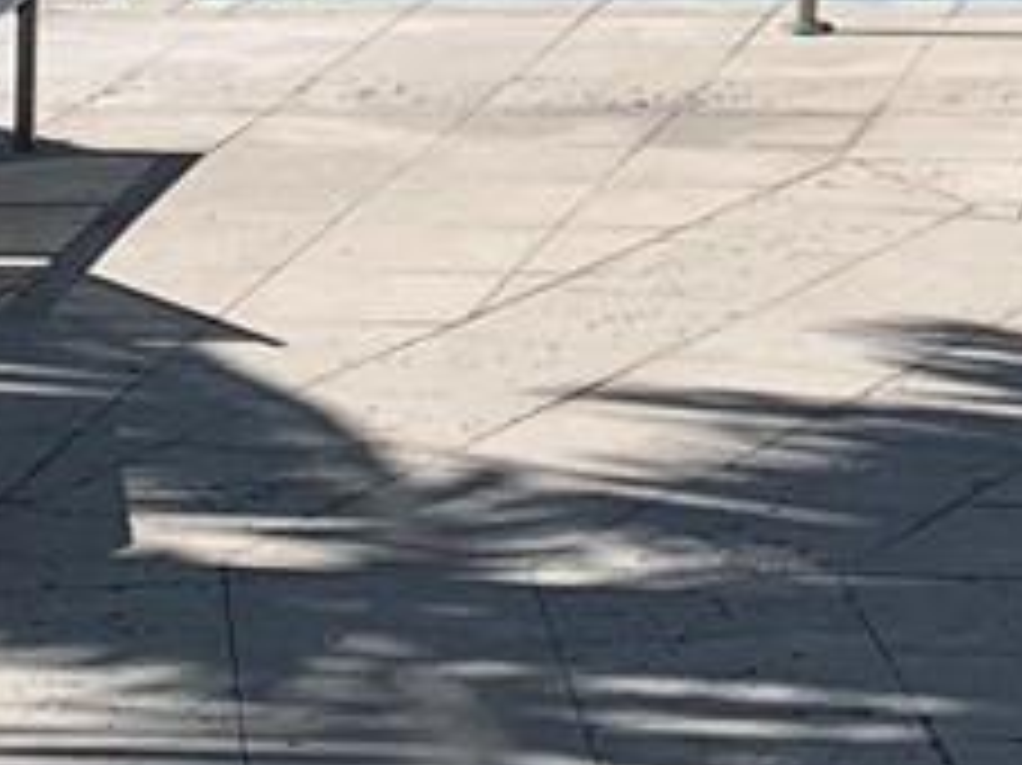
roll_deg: -0.5
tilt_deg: +3.4
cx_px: 1549
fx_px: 5400
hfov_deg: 10.4
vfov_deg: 7.5
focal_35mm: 183
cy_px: -1143
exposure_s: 1/4464
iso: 25
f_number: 1.8
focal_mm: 4.25
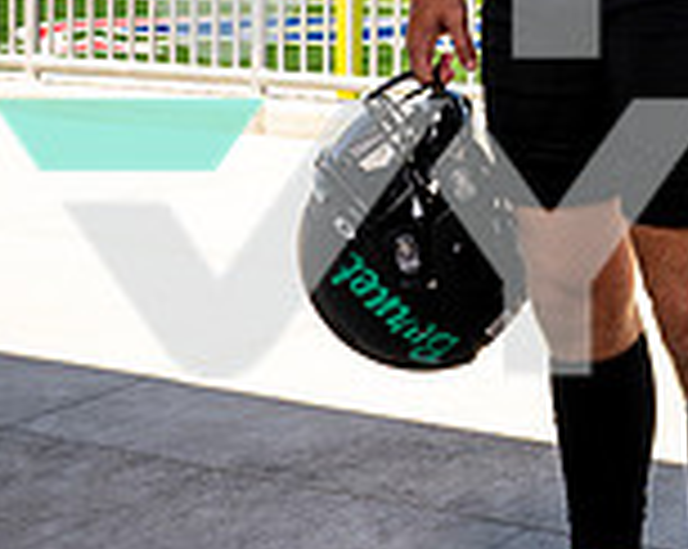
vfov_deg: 15.8
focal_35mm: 94
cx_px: 666
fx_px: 1912
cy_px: -76
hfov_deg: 19.9
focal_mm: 34
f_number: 8
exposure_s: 1/125
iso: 100
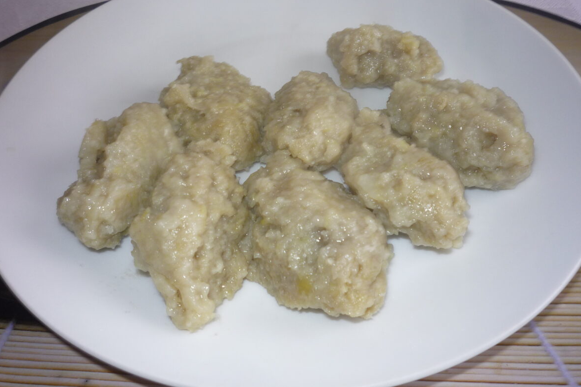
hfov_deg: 55.8
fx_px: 549
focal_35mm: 34
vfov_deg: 38.8
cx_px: 295
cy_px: 174
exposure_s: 1/30
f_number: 4
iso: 100
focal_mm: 5.2
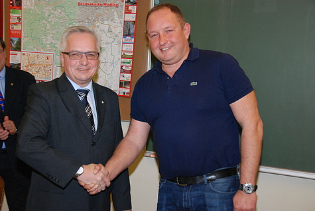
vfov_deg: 25.9
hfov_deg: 37.8
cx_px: 158
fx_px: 460
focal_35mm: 52
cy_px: 106
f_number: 7.1
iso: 800
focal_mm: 35
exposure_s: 1/60
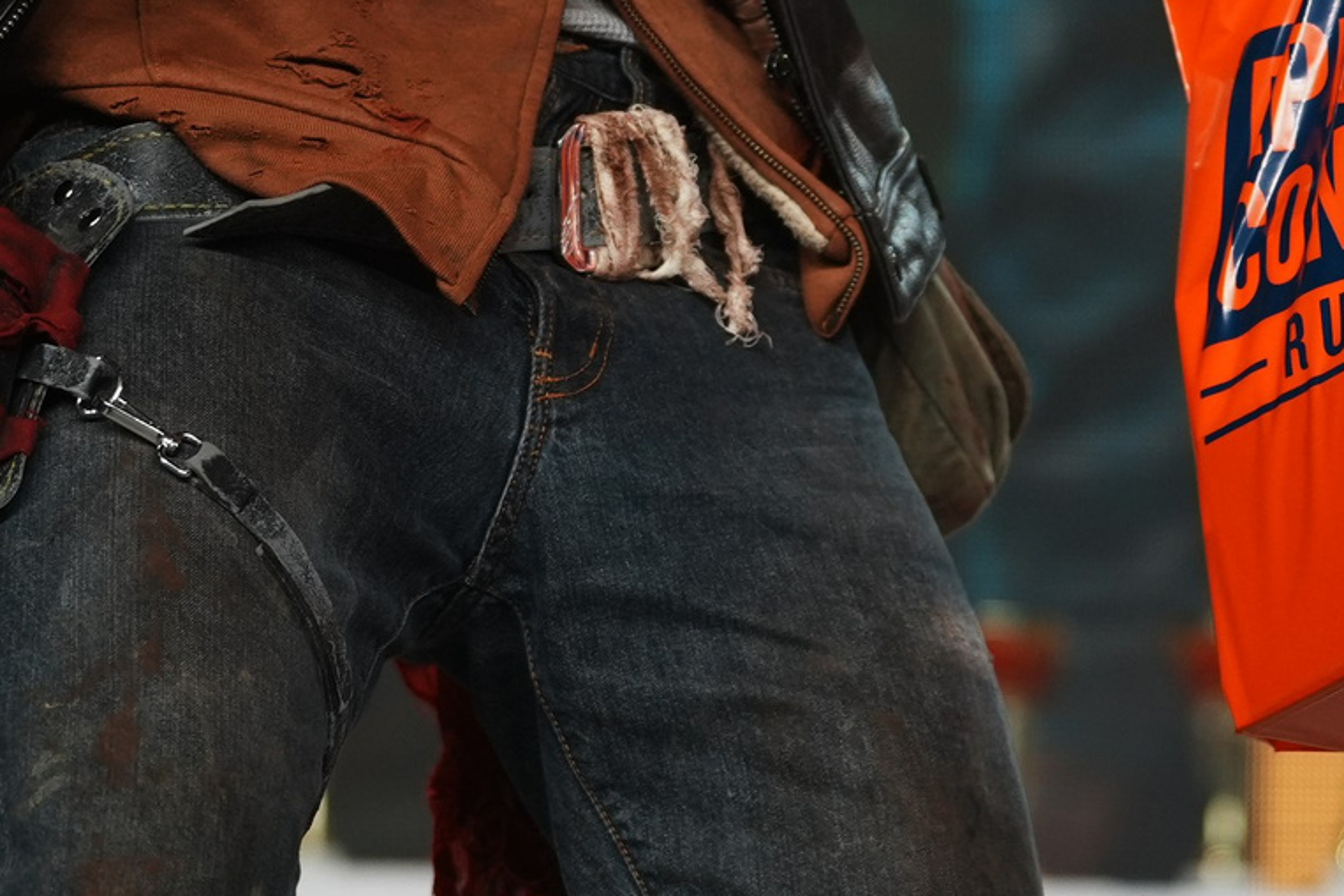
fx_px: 9521
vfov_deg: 5.3
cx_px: 516
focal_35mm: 255
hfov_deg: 8.1
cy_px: -430
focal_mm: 76
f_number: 2.5
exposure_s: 1/1000
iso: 400
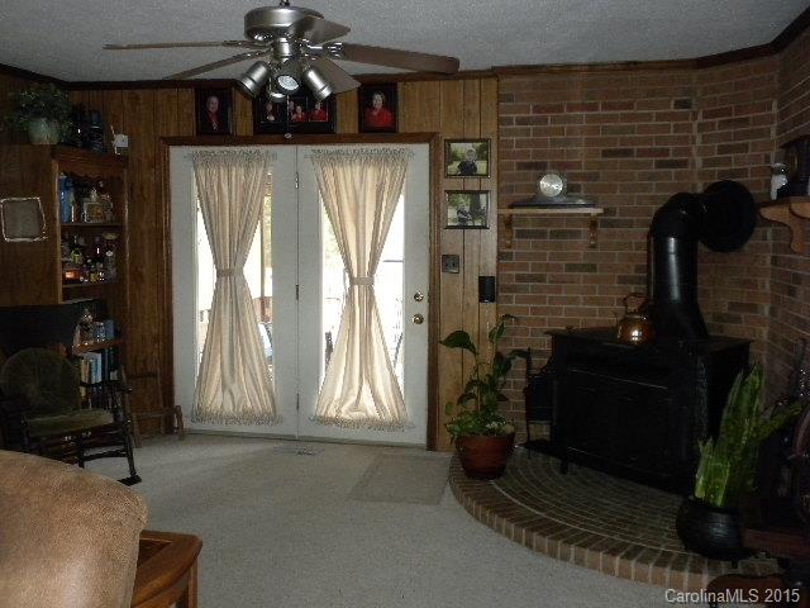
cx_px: 405
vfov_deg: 38.7
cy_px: 304
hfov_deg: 50.1
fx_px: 866
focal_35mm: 37
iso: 400
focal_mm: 6.6
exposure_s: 1/30
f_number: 3.5
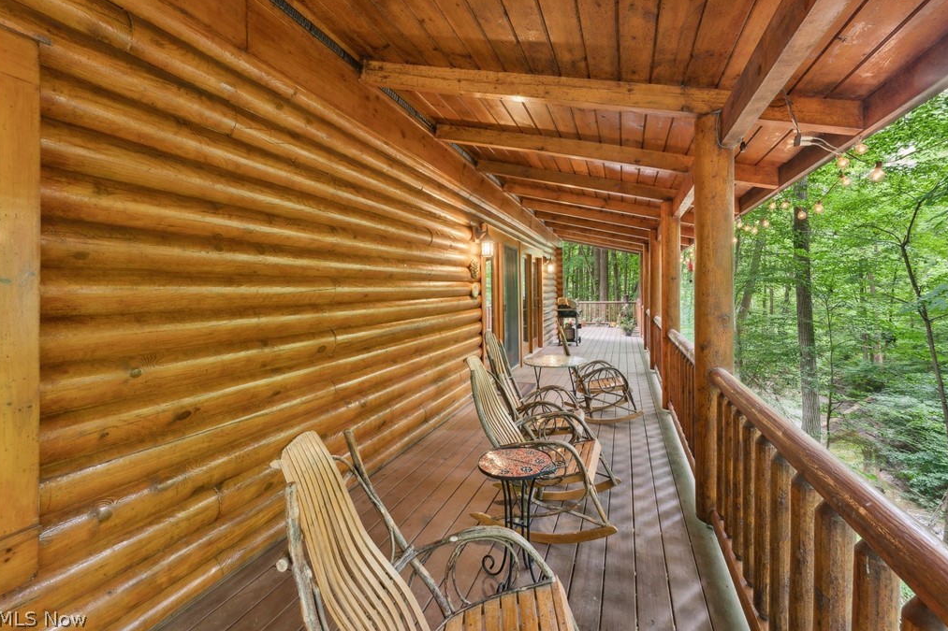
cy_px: 296
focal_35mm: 15
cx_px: 499
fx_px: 395
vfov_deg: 77.2
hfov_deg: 100.3
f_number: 9
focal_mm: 14
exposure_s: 1/4
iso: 640
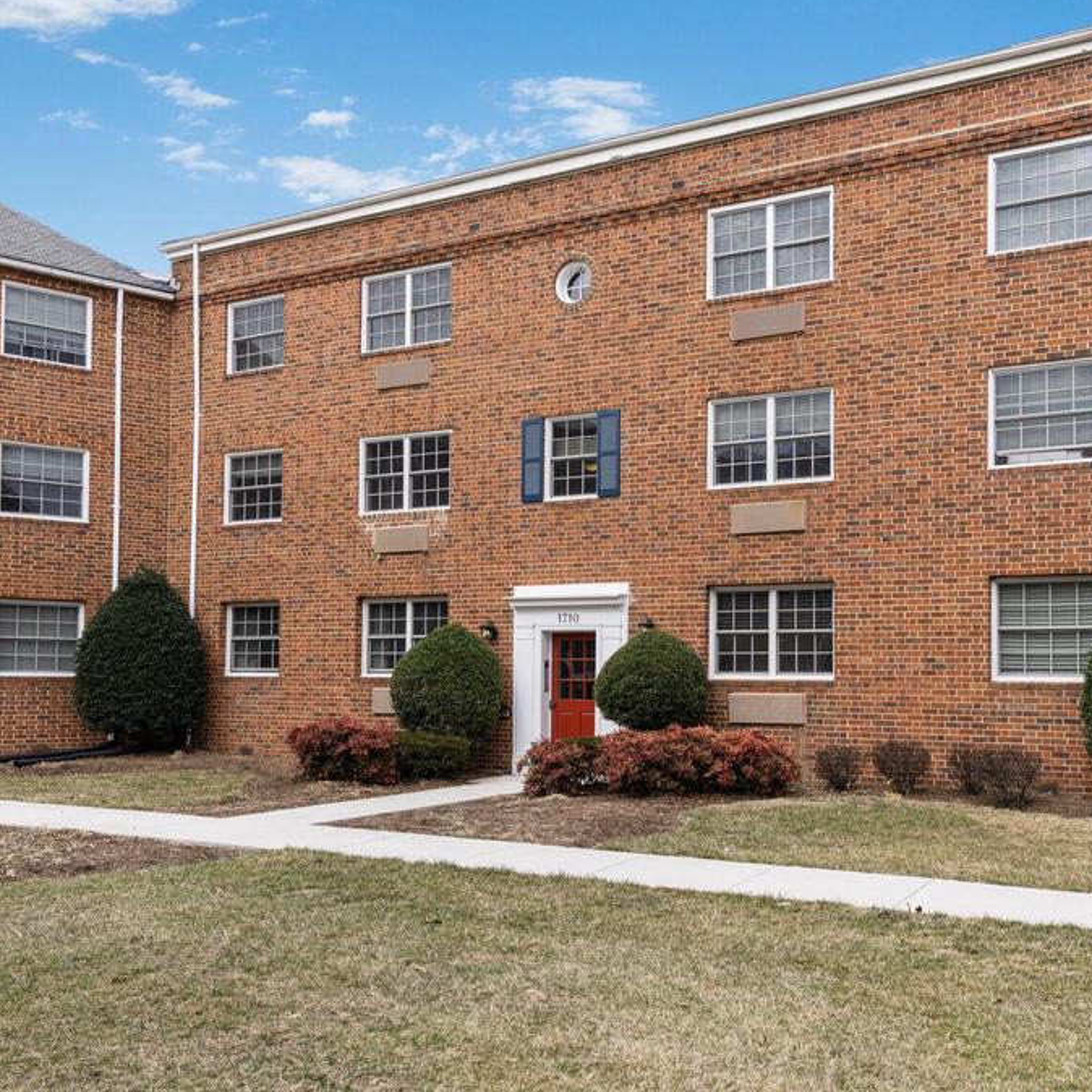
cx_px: 621
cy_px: 544
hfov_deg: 52.4
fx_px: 1106
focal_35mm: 31
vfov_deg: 52.5
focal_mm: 24
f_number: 8
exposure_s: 1/320
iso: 200
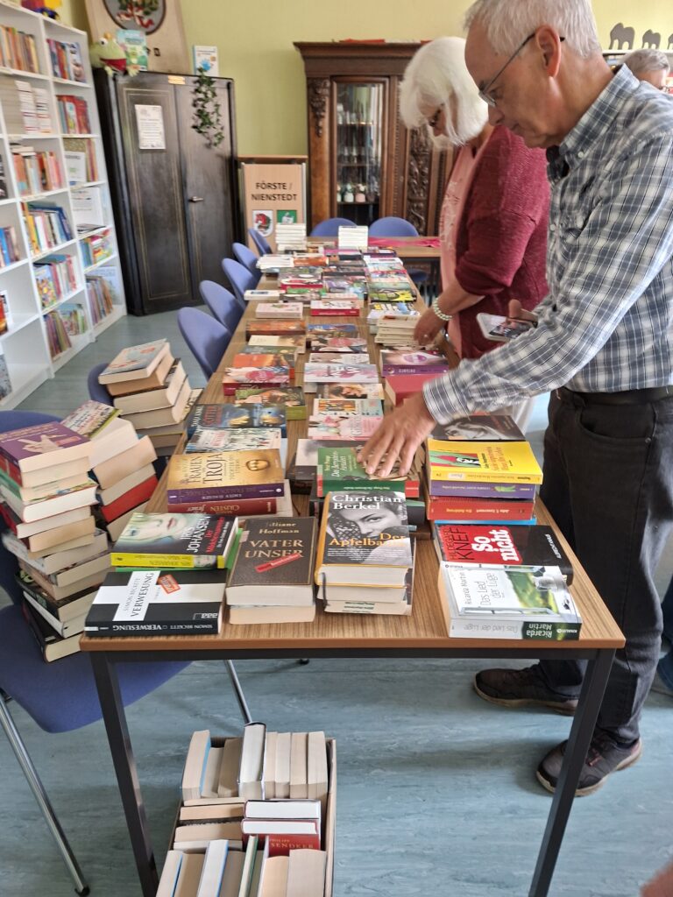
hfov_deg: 58.9
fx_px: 596
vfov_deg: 73.9
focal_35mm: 23
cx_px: 336
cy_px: 448
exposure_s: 1/50
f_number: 1.8
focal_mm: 5.54
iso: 320
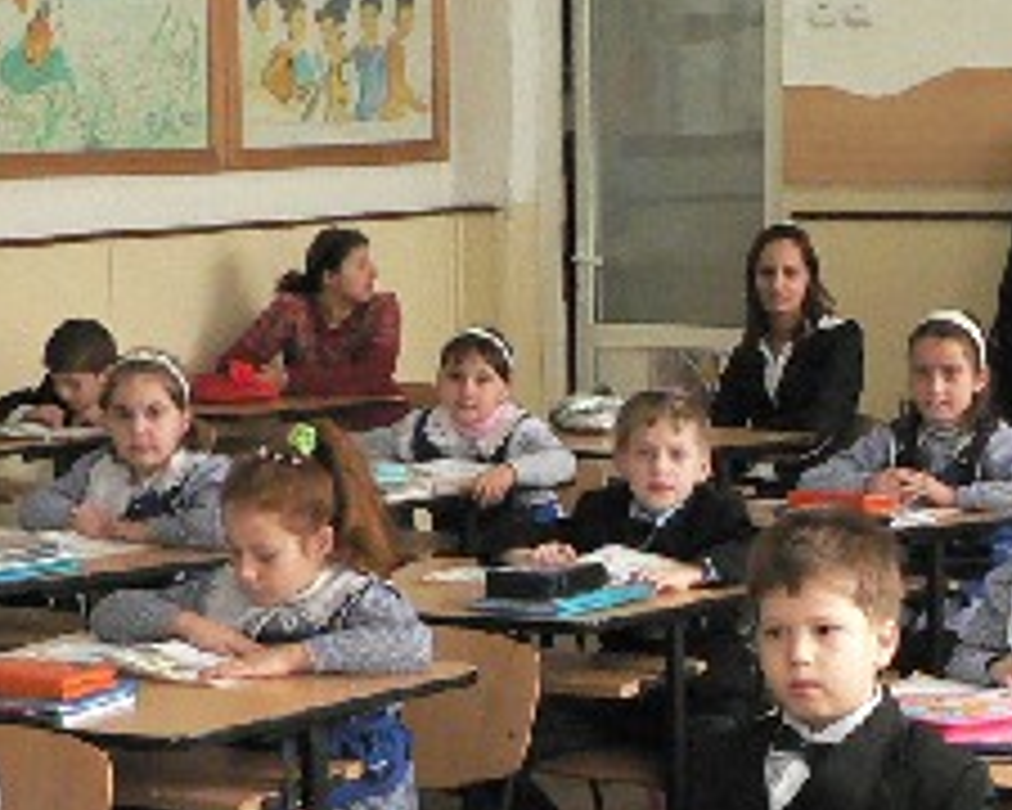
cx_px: 846
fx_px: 2905
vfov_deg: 15.9
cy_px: 464
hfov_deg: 19.5
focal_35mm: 97
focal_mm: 6
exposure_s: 1/50
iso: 400
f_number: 2.8
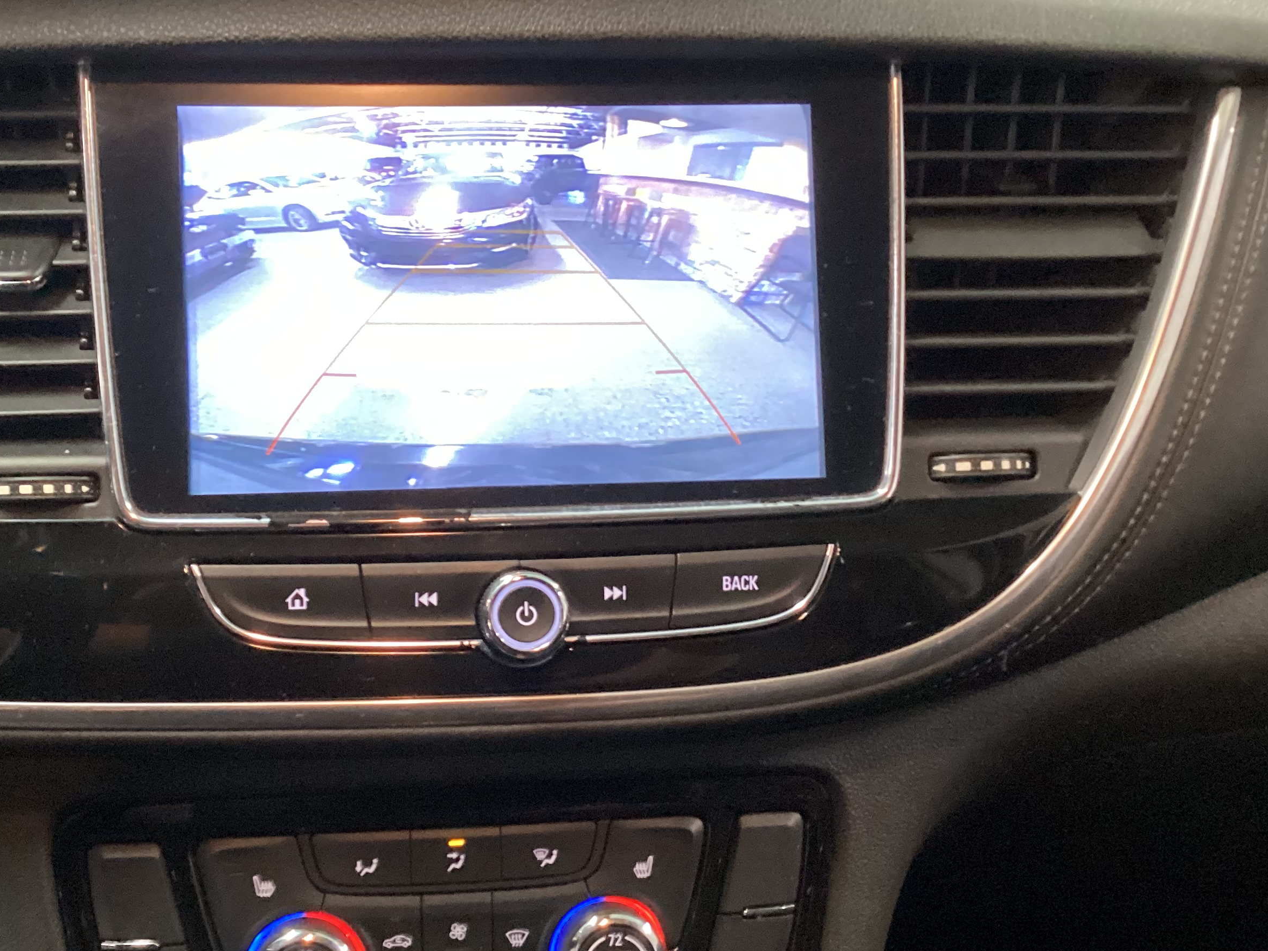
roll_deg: -2.4
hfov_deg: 43.6
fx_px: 1575
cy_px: 504
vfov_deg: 33.6
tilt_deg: -32.0
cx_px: 494
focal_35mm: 43
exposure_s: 1/25
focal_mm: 3.3
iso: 400
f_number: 2.4
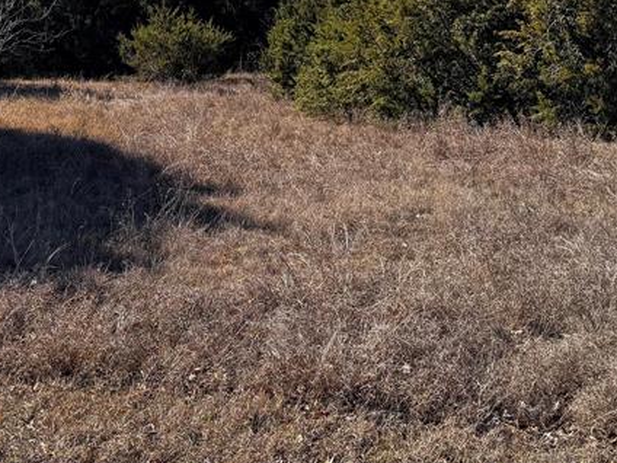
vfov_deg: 24.8
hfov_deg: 33.0
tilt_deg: -3.0
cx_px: 212
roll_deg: +1.1
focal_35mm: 58
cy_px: 89
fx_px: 1034
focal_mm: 6.76
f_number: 1.78
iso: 80
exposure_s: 1/3597
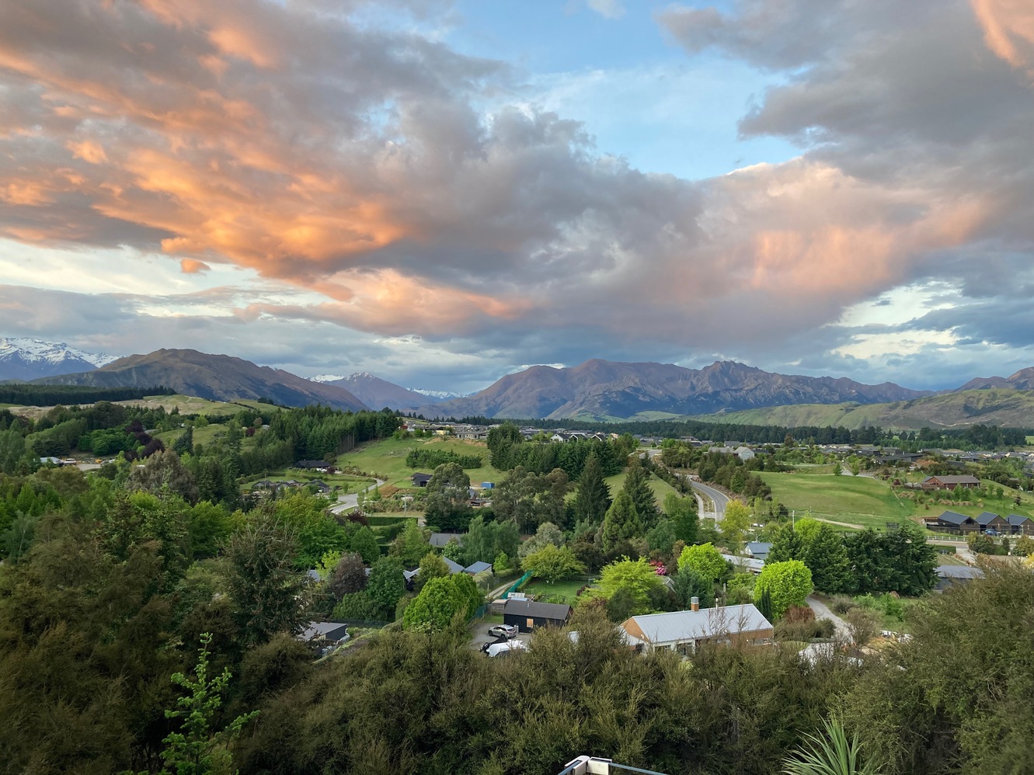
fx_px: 836
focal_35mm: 28
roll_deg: -1.1
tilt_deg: +4.0
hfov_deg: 63.4
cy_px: 388
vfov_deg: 49.7
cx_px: 517
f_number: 1.8
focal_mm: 3.99
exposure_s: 1/121
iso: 50
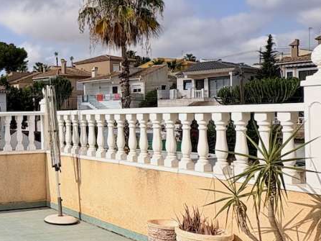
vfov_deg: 30.9
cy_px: 115
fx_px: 436
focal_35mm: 47
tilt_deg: +0.4
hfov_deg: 33.3
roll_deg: +1.1
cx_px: -61
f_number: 2.2
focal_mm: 2.22
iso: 40
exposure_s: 1/2273
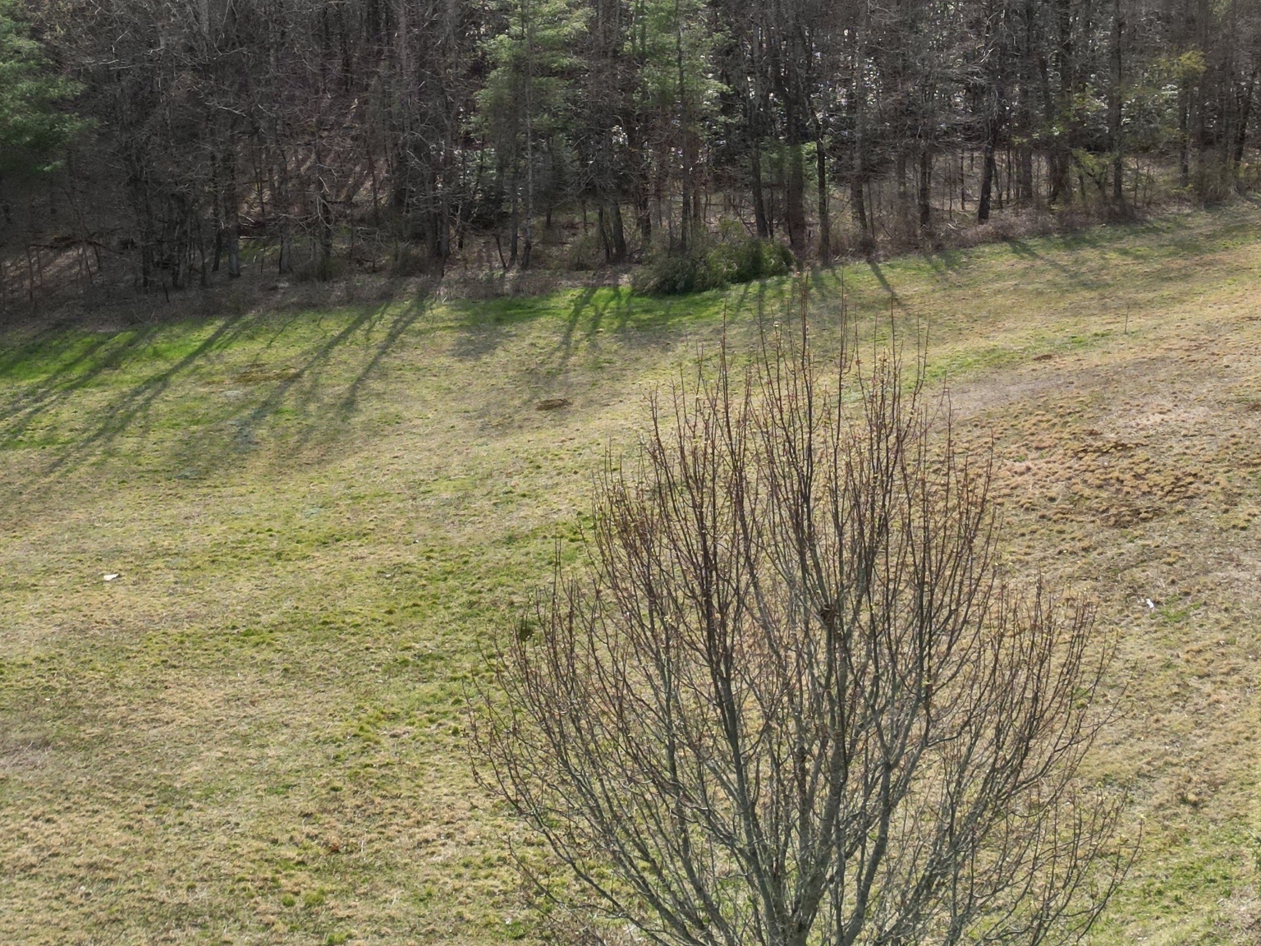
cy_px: 75
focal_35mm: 48
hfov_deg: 39.7
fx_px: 1749
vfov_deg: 28.9
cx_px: 632
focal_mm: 6.72
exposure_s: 1/2000
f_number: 1.7
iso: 100
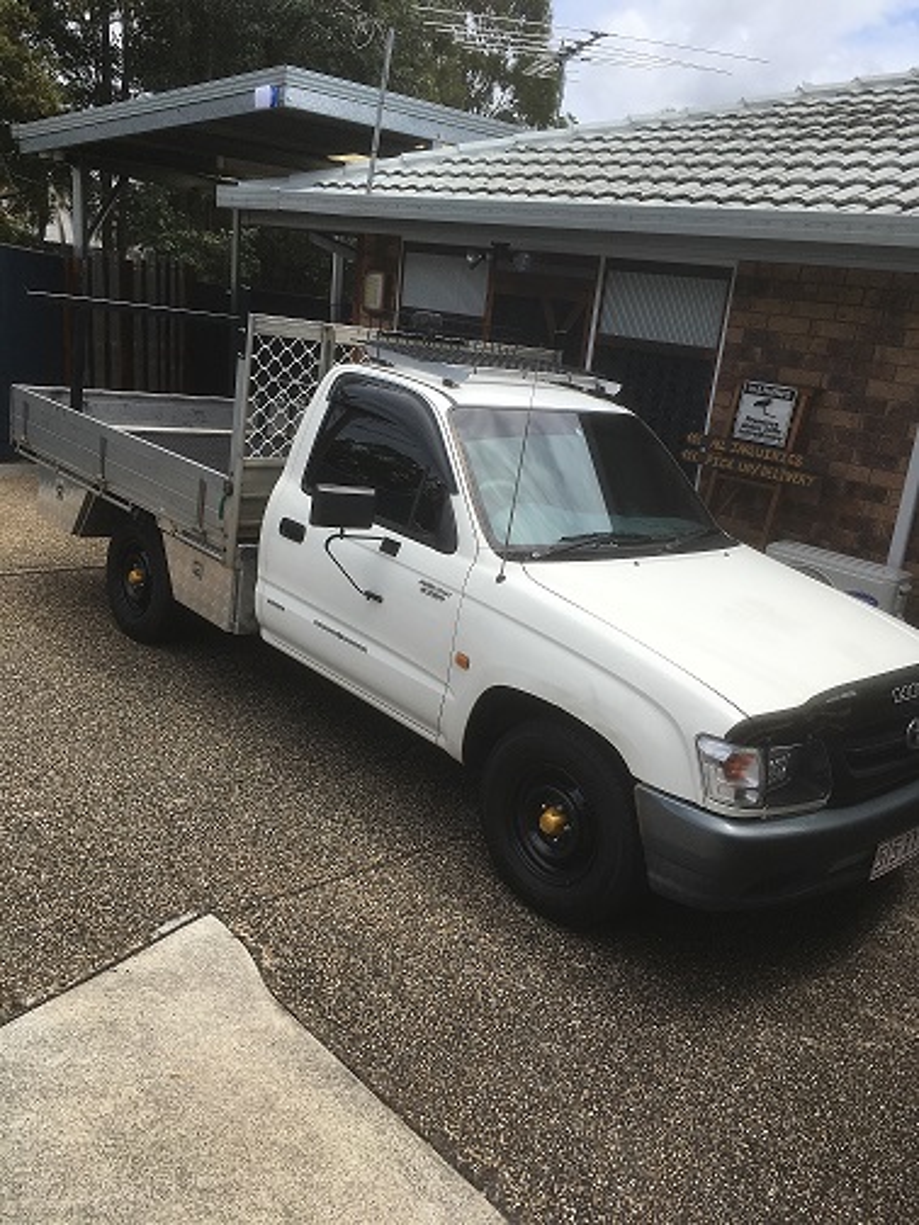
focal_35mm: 29
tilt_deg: -18.5
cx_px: 460
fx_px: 1027
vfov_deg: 61.7
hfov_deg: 48.2
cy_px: 612
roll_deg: -7.0
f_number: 2.2
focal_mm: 4.15
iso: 25
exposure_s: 1/1923
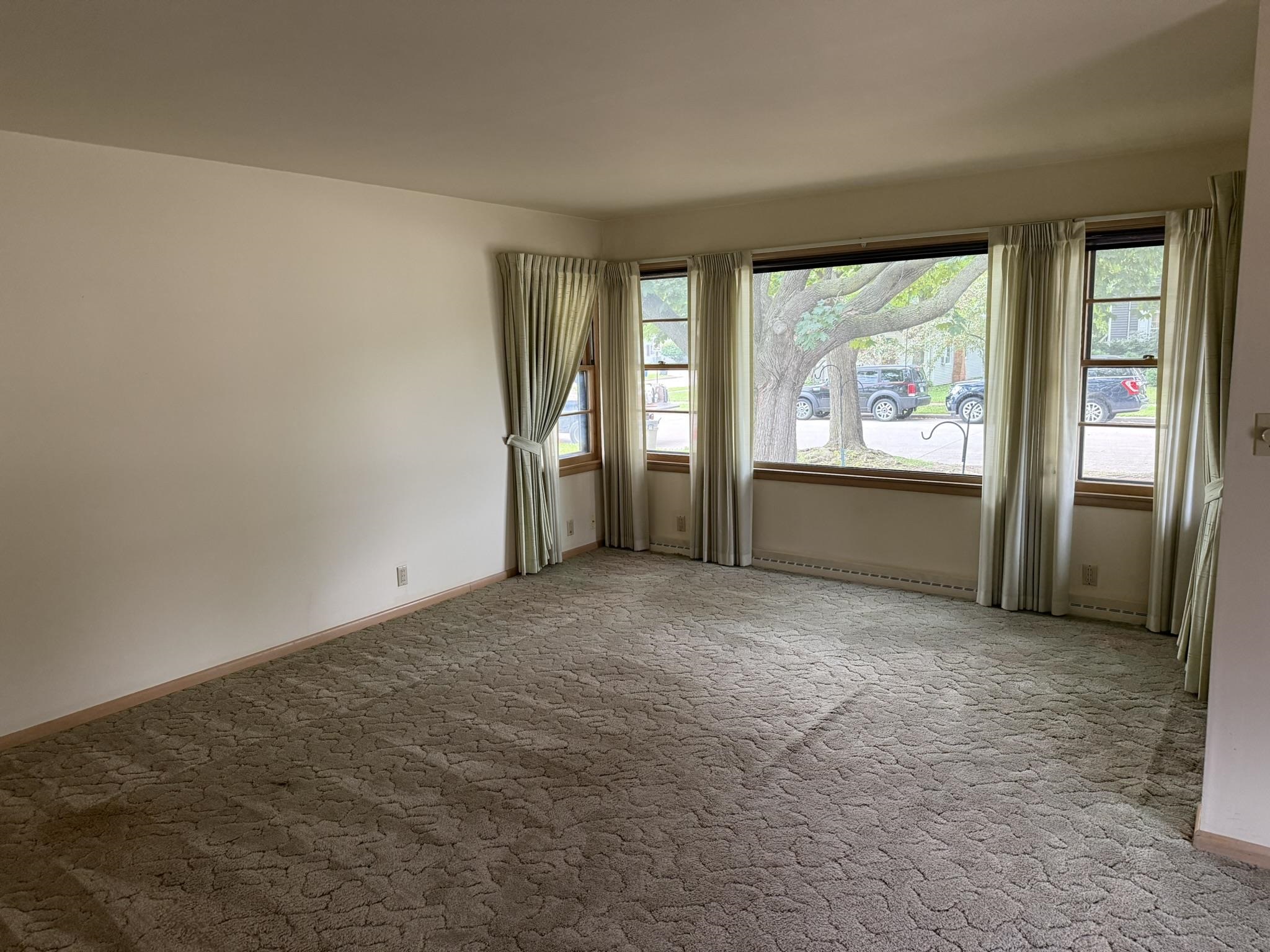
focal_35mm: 24
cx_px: 635
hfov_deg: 71.6
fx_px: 881
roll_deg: +2.5
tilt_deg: -6.1
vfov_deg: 56.8
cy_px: 476
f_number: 1.78
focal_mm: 6.76
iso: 320
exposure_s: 1/60
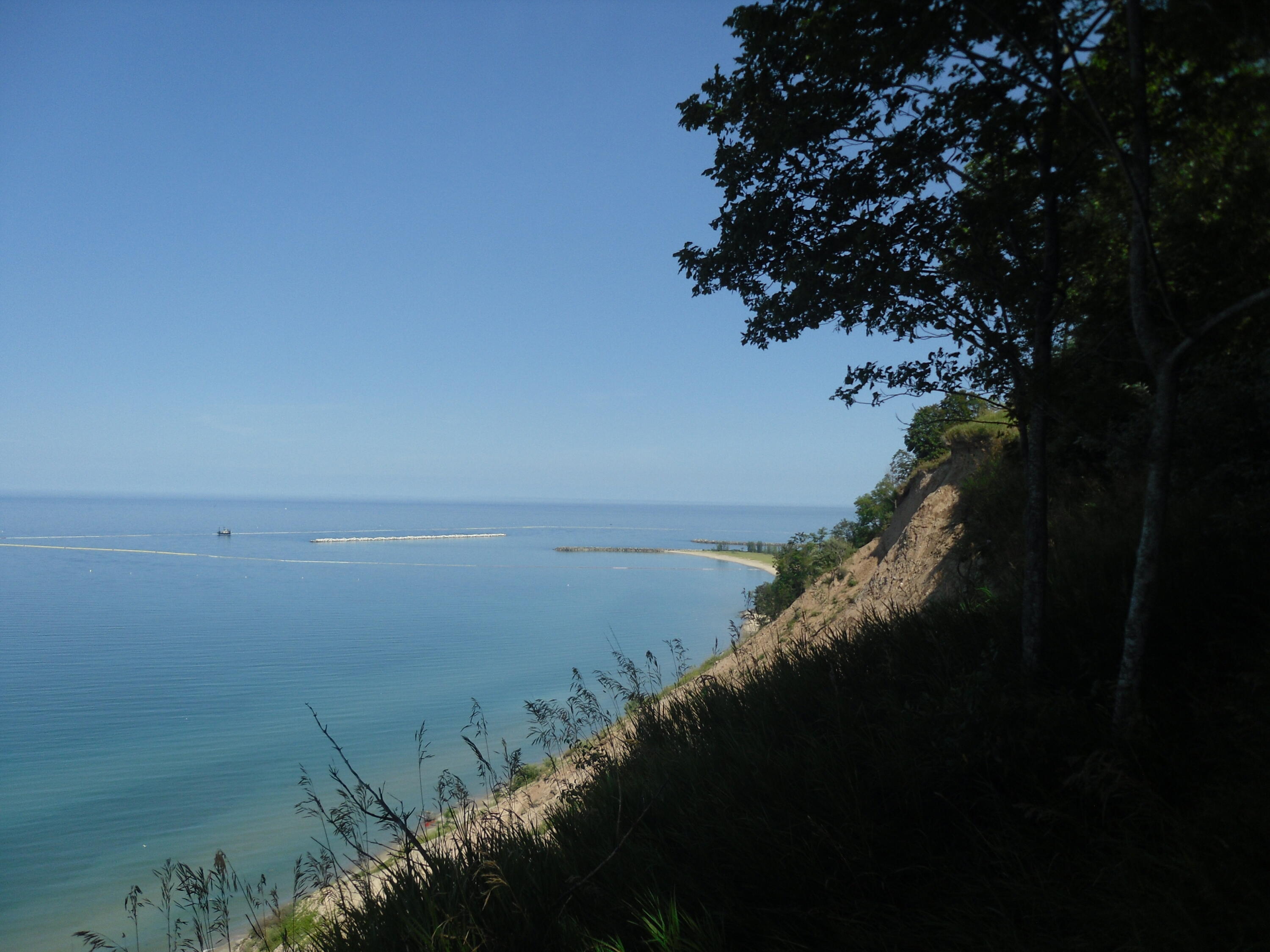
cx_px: 635
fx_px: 1247
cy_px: 476
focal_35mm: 34
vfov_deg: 41.8
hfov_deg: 54.0
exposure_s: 1/317
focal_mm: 6
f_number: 8.1
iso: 80
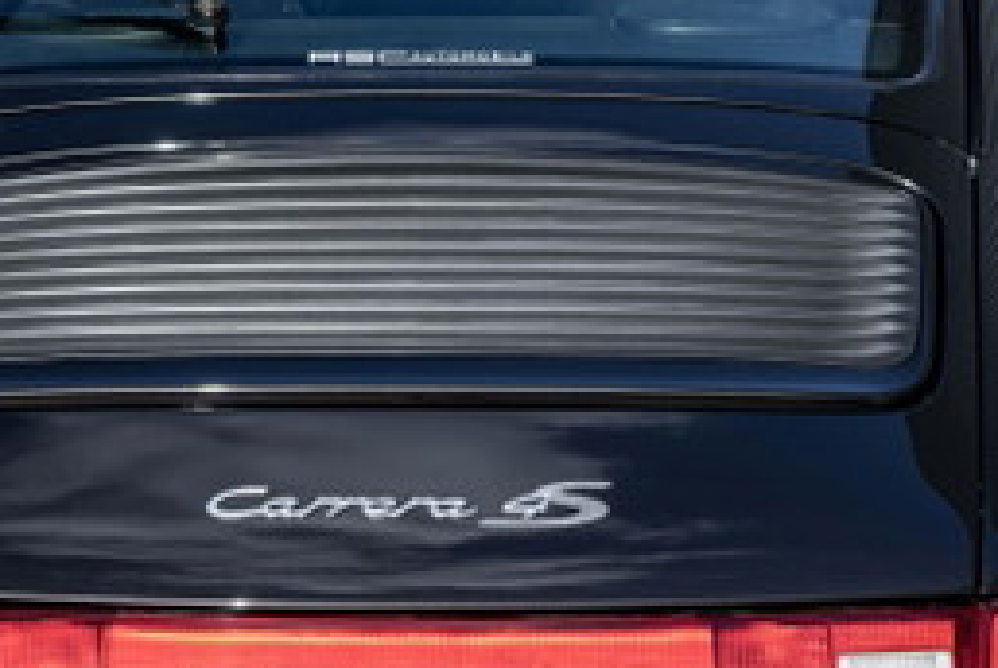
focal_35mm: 143
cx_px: 421
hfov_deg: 14.3
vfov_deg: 9.6
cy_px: 291
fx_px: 3969
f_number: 4.5
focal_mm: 48
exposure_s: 1/160
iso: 50
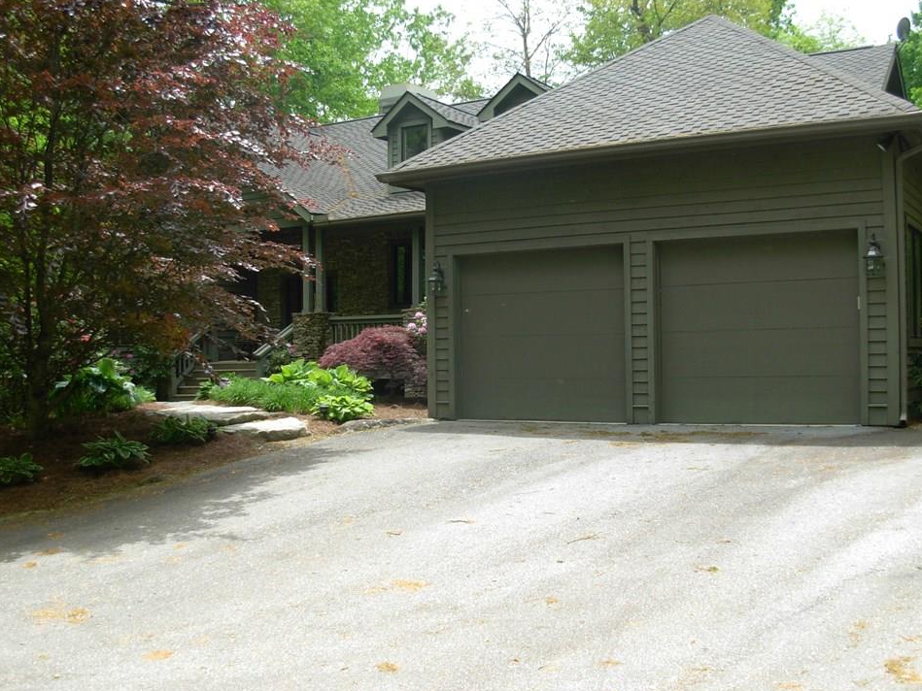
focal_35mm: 41
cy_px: 339
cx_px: 468
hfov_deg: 45.8
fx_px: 1092
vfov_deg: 35.1
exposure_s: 1/304
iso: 79
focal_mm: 6.3
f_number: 2.9
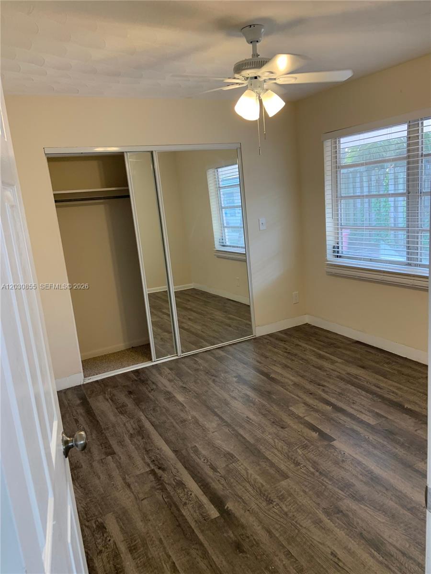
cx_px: 216
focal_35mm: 26
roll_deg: +5.6
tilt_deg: -11.4
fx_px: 432
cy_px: 287
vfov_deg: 67.3
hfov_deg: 53.1
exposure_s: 1/78
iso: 100
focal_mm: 4.25
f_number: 1.8
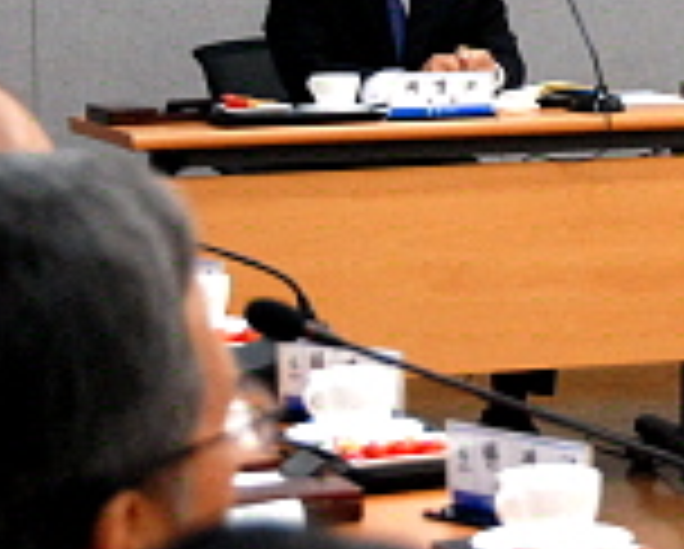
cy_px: 79
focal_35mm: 204
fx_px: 4135
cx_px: 648
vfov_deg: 7.6
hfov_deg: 9.4
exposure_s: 1/125
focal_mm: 44
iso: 1250
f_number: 4.5
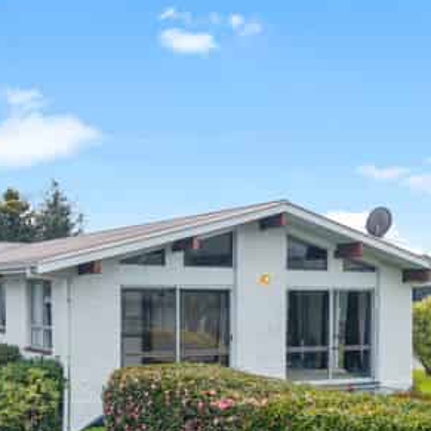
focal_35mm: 48
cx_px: 163
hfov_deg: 35.2
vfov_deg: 34.1
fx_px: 676
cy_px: 353
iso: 200
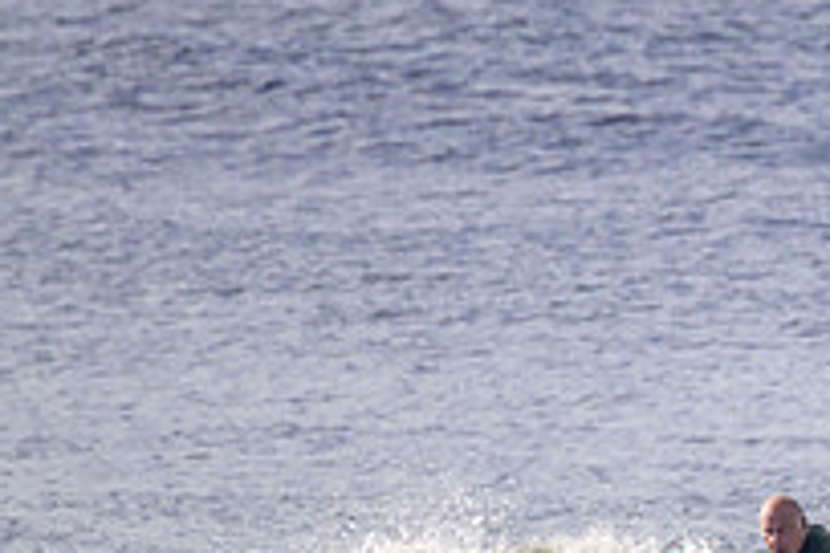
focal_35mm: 2279
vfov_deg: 0.6
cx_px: 1127
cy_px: 636
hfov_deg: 0.9
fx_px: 52540
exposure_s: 1/2000
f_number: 11
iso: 900
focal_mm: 800
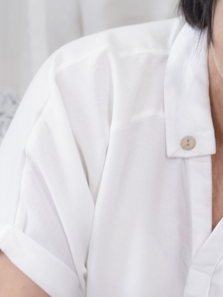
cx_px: 407
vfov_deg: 6.0
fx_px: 2835
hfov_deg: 4.5
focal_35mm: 330
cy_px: 194
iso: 1000
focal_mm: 38.8
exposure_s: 1/60
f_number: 2.8
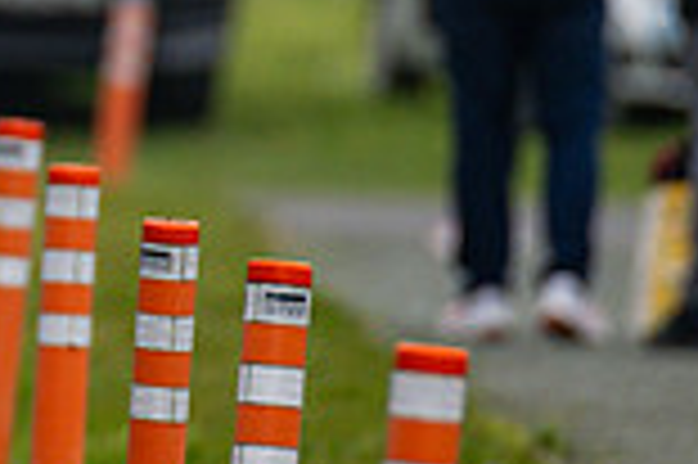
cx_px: -414
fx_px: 32577
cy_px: -113
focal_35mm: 1682
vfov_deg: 0.8
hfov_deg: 1.2
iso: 280
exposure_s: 1/1600
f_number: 2.8
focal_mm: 300
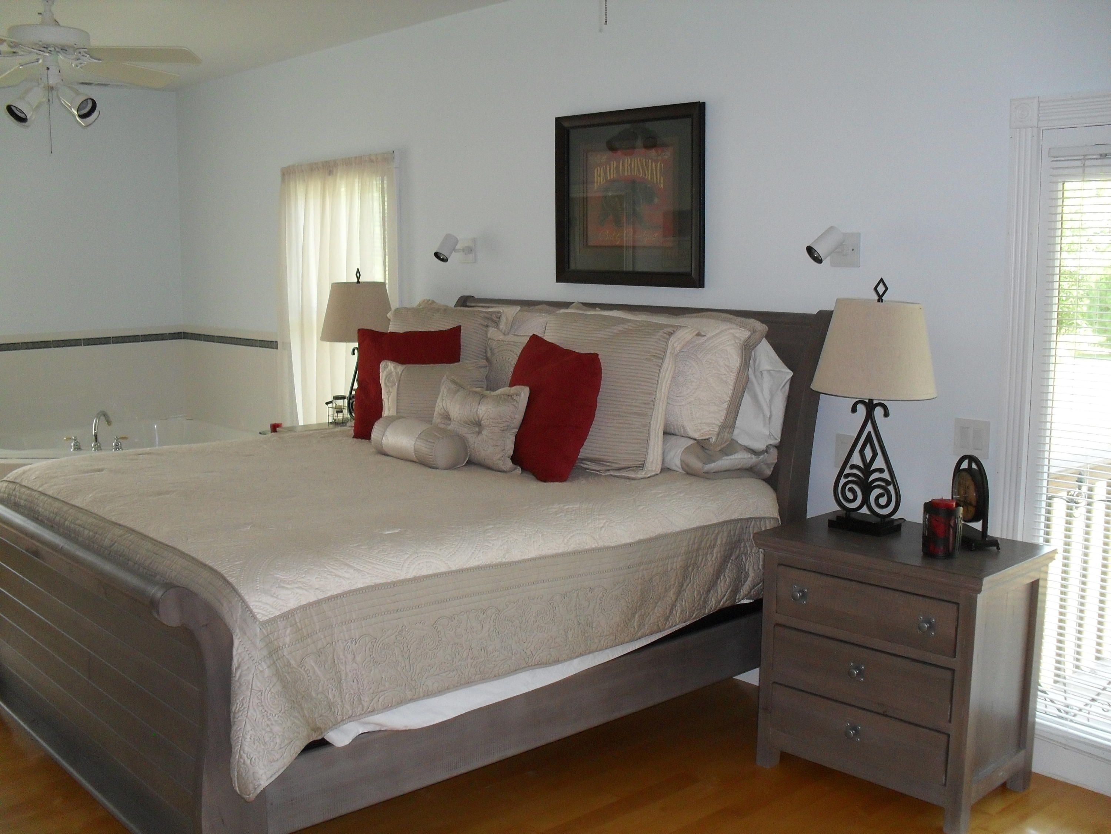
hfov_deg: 52.6
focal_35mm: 35
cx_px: 556
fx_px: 1123
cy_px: 417
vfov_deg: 40.7
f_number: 3.2
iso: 200
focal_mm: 6.3
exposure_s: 1/45
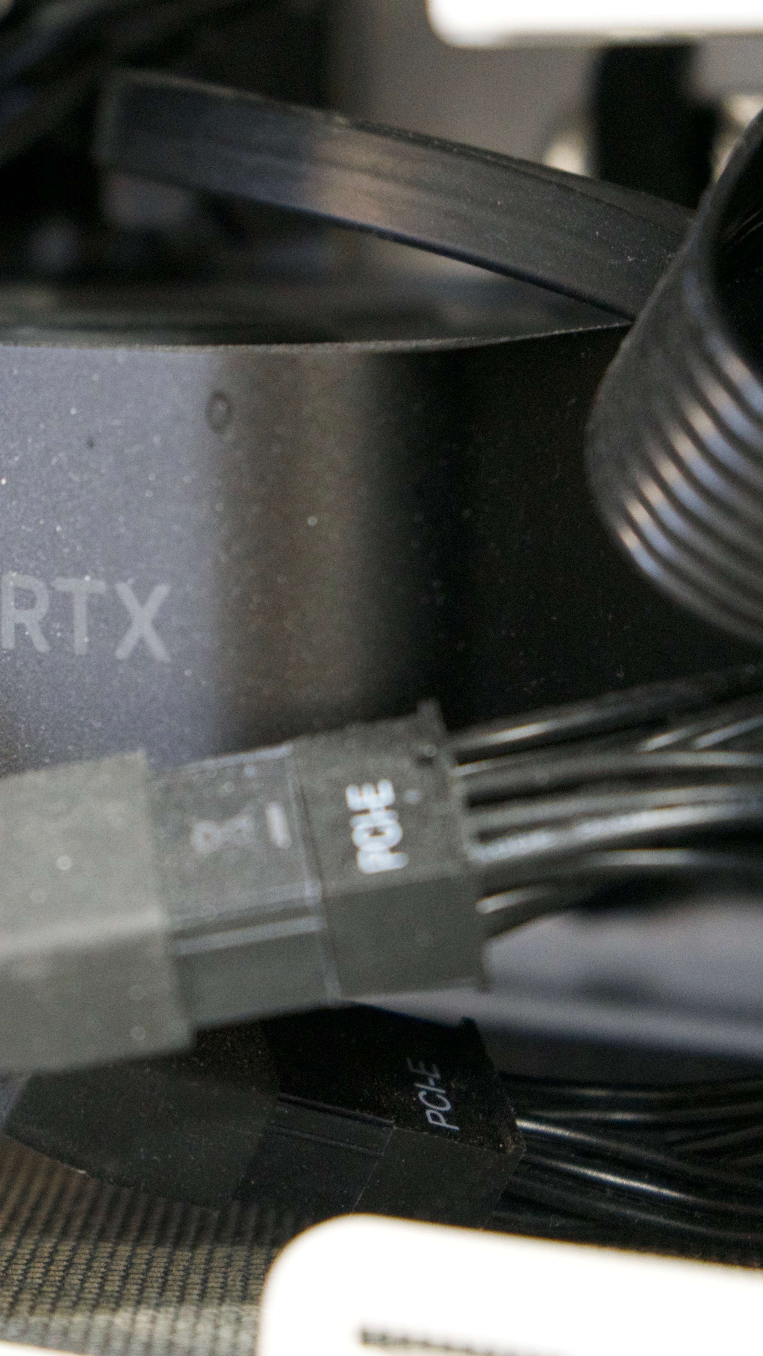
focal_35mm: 113
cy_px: 683
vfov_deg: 18.9
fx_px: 4064
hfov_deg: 10.6
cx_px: 6
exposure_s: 1/20
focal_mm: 70
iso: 6400
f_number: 5.6
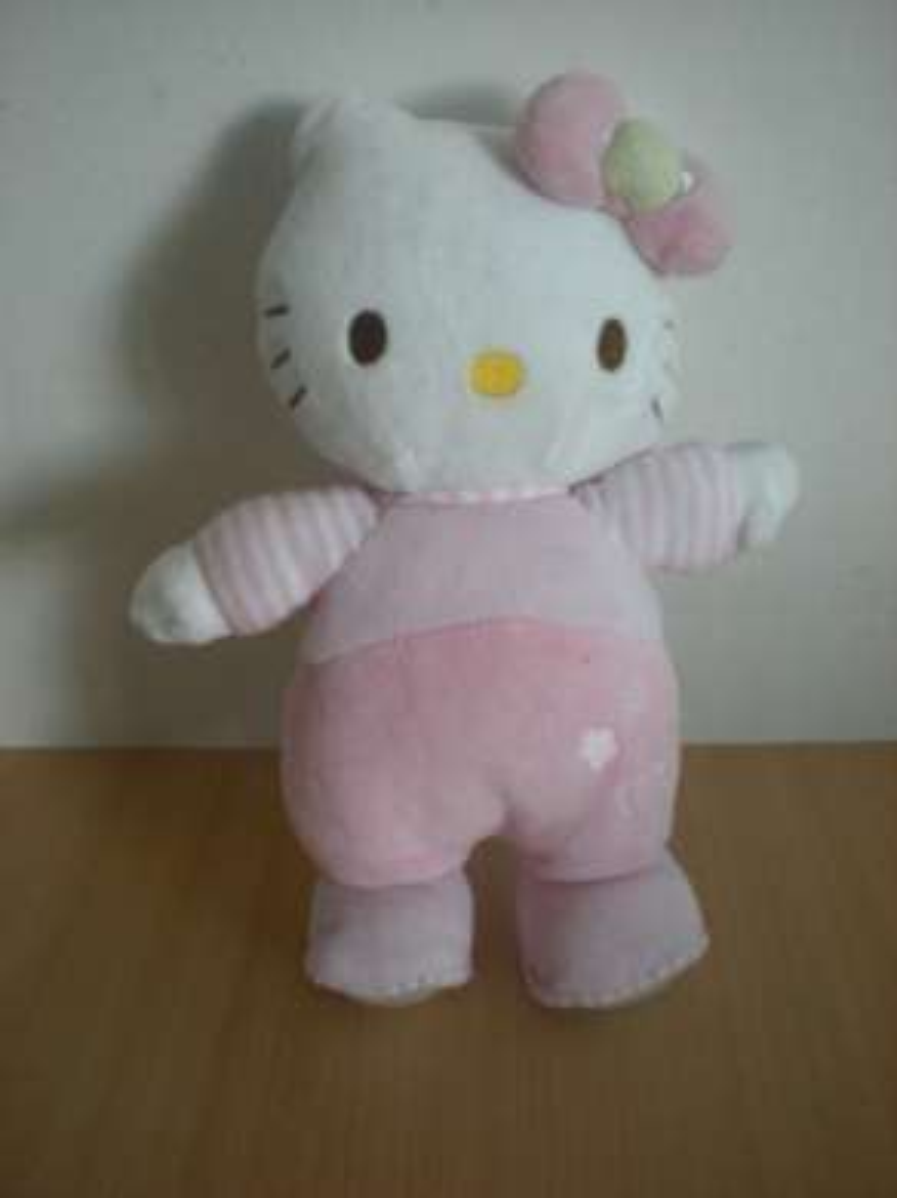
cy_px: 599
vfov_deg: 49.0
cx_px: 448
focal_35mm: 38
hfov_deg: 37.7
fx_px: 1314
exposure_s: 1/37.4
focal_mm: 6.3
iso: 200
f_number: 3.1
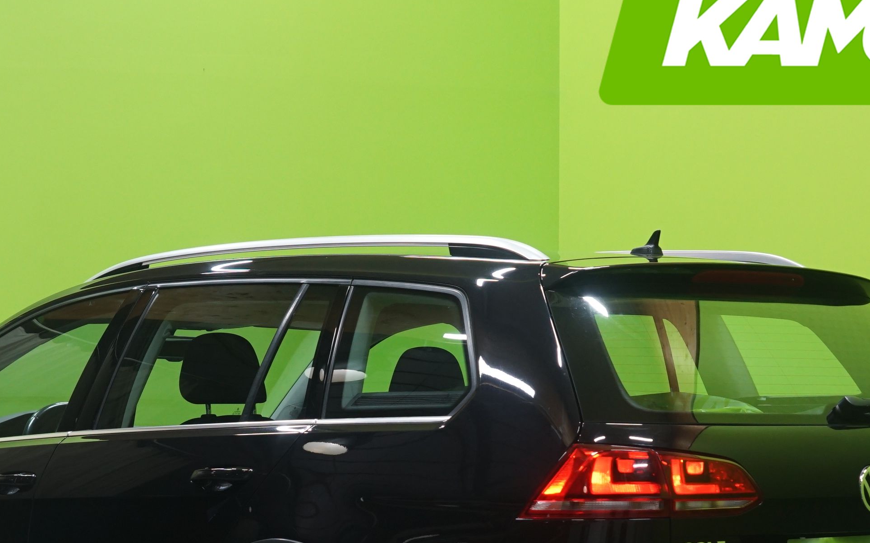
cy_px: 487
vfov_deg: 12.5
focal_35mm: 104
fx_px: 2466
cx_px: 376
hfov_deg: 20.0
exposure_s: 1/25
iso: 800
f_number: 5.6
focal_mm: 50
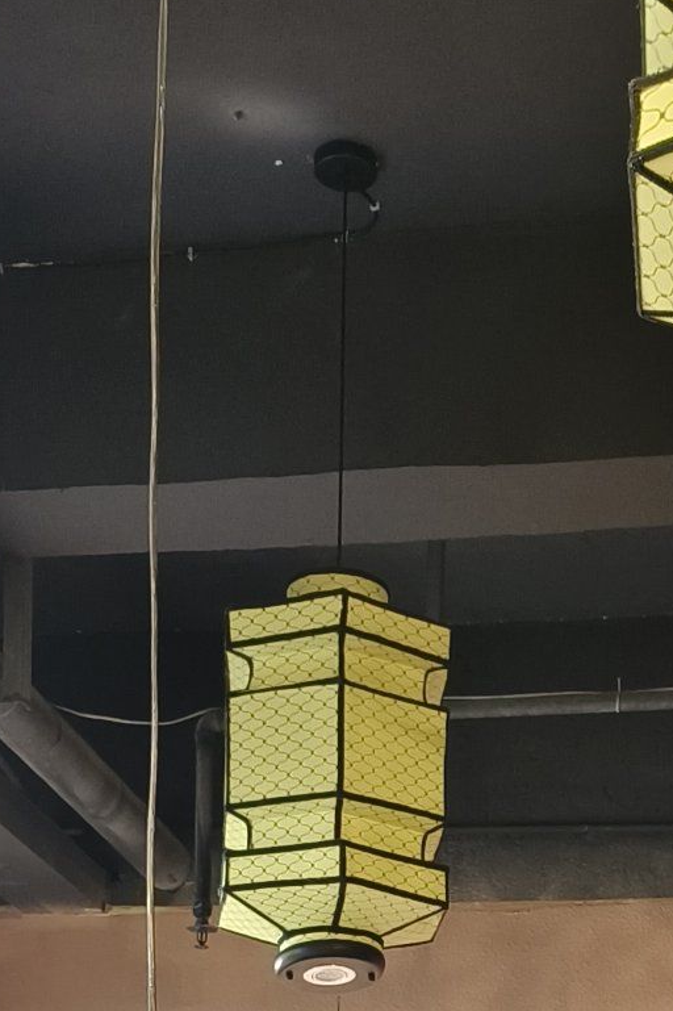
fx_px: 2386
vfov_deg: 19.3
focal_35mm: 85
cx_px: 493
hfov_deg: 16.0
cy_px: 1714
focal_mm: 5.5
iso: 1065
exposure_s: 1/33.3
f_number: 1.75
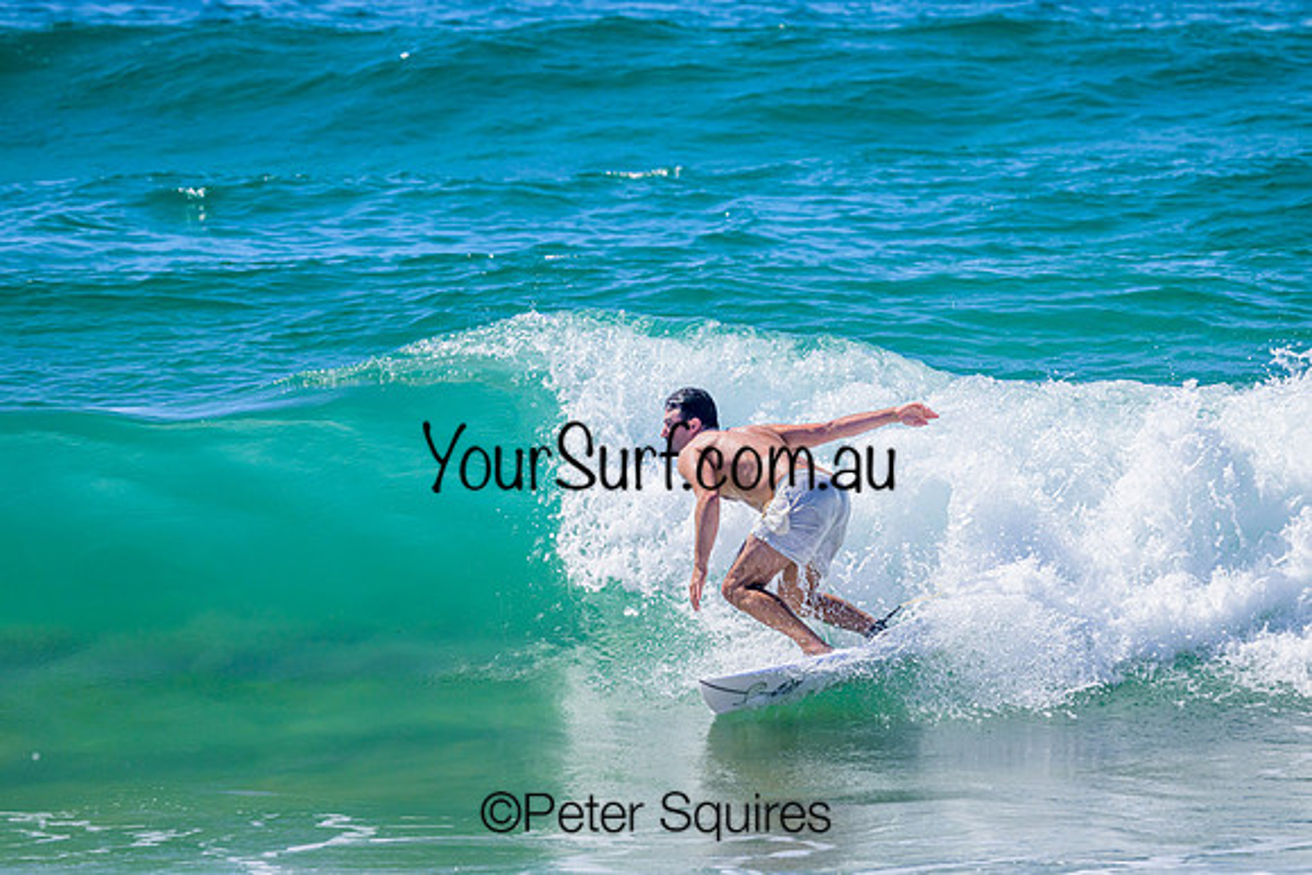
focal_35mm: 430
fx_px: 15674
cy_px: 438
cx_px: 656
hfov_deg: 4.8
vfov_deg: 3.2
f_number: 11
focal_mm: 430
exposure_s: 1/2000
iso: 900
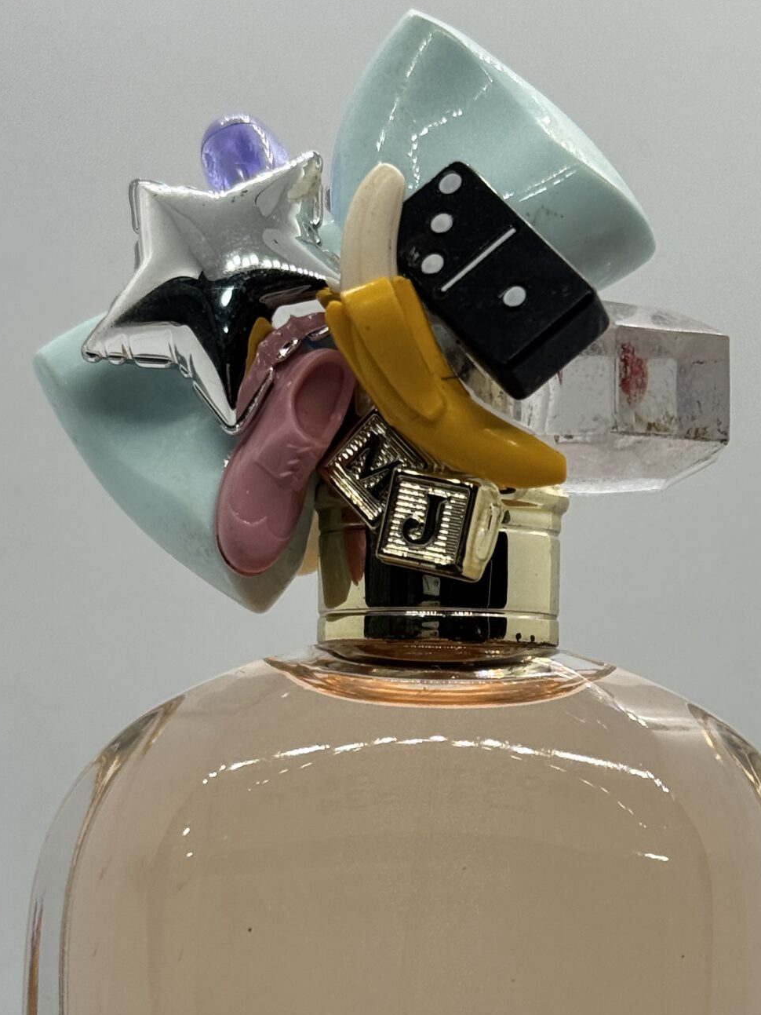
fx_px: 2784
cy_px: 867
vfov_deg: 20.3
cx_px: 479
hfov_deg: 15.5
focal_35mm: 95
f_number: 1.78
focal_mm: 6.76
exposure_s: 1/609
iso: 64
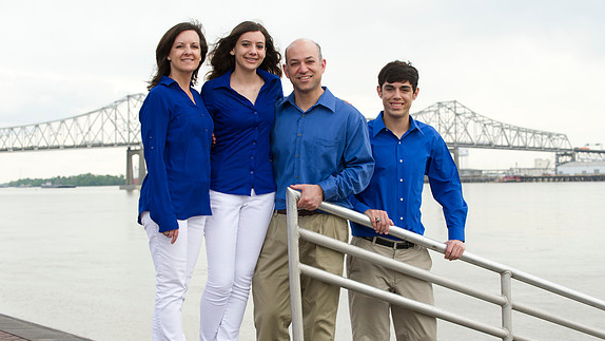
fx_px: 1187
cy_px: 178
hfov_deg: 28.6
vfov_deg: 16.3
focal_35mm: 74
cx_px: 300
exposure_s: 1/250
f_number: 5.6
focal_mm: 70
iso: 320
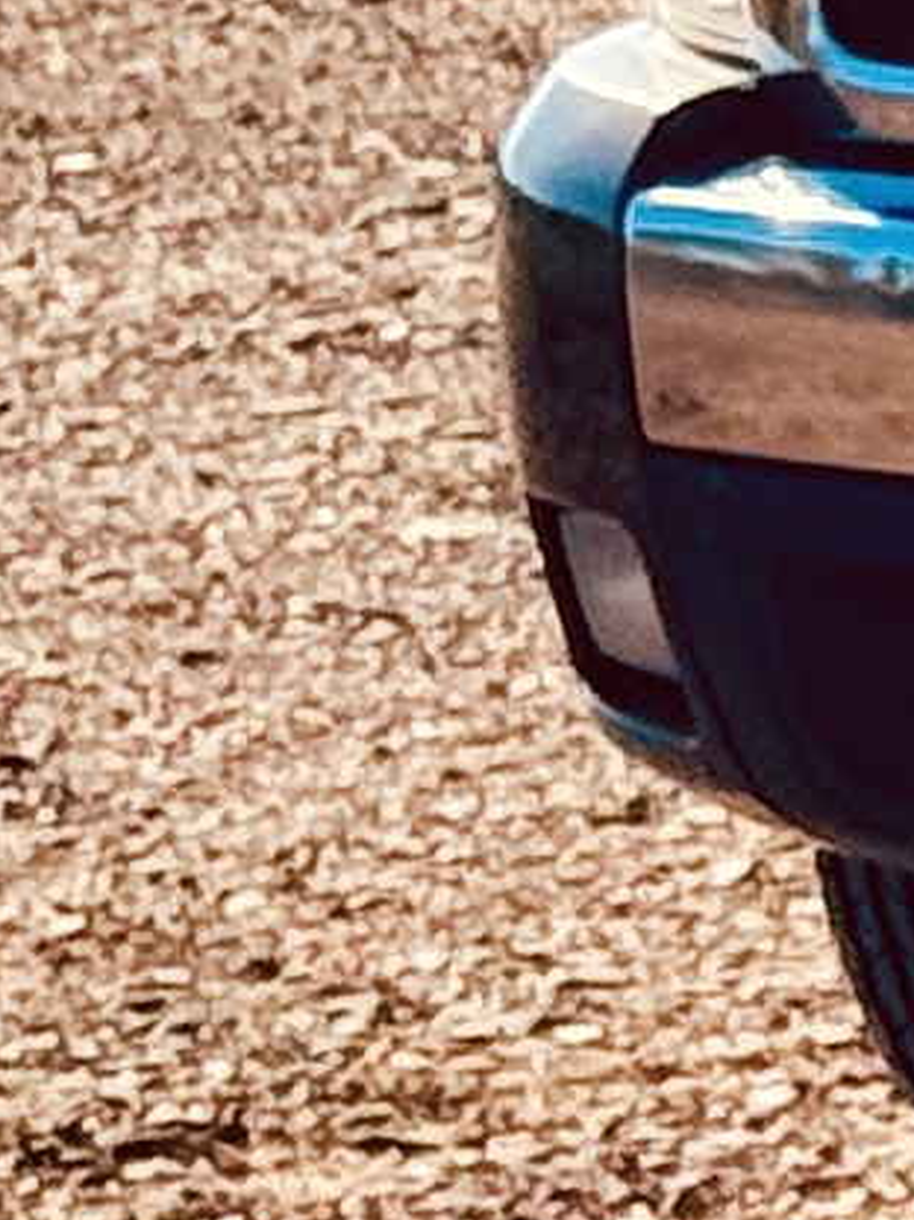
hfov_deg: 3.1
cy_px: -529
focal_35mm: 466
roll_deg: +0.6
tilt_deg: -3.5
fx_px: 16414
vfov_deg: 4.2
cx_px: 3233
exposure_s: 1/6410
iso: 64
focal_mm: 6.76
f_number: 1.78
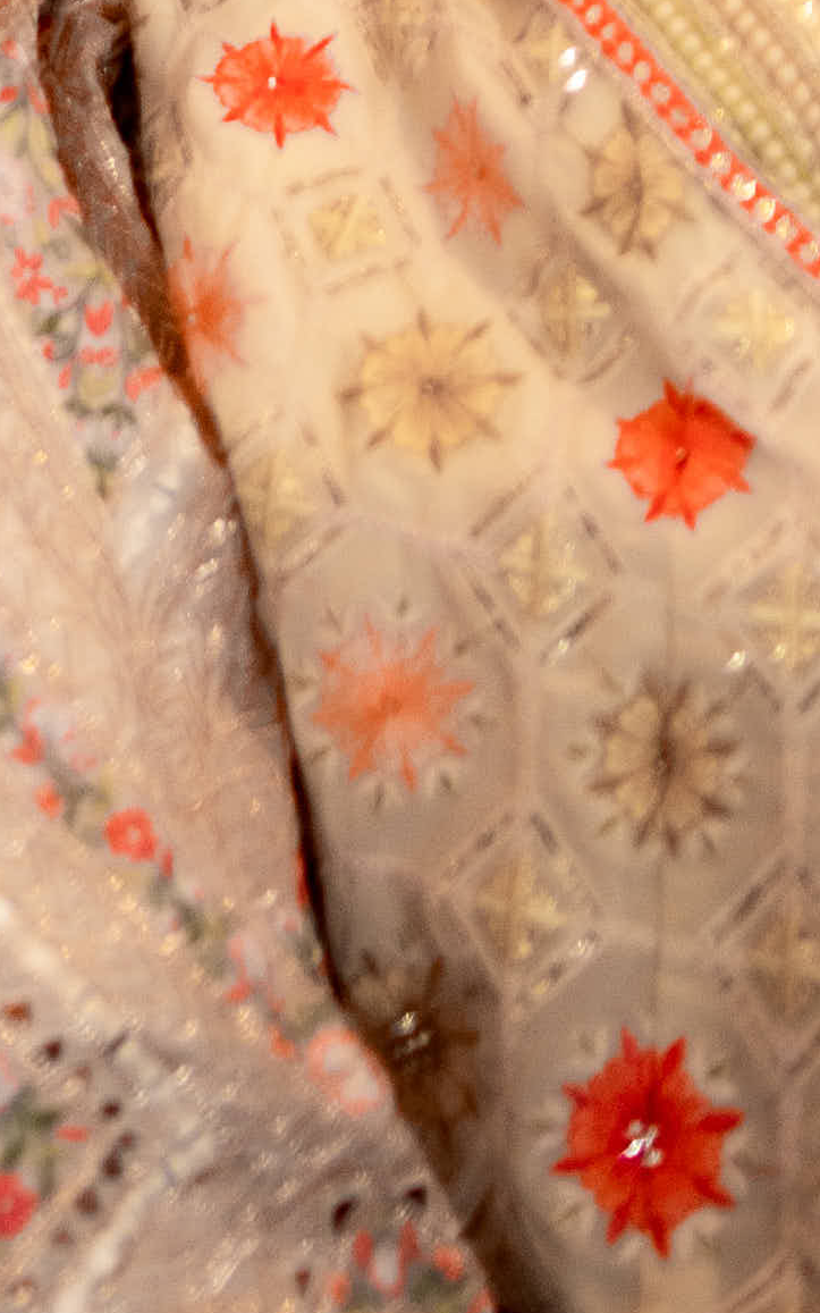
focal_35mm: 185
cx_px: -377
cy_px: -1448
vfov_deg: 10.3
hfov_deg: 7.0
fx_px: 6616
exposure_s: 1/400
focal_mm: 35
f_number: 1.6
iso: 500
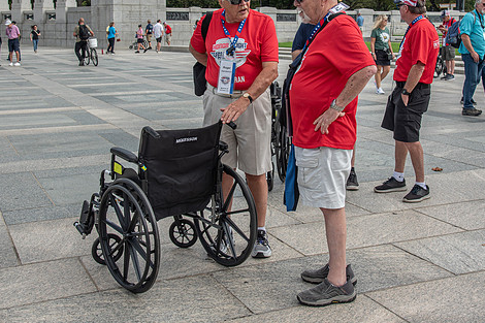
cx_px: 247
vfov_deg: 26.7
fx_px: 673
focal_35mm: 50
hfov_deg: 39.6
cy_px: 95
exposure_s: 1/160
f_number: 8
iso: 100
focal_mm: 35
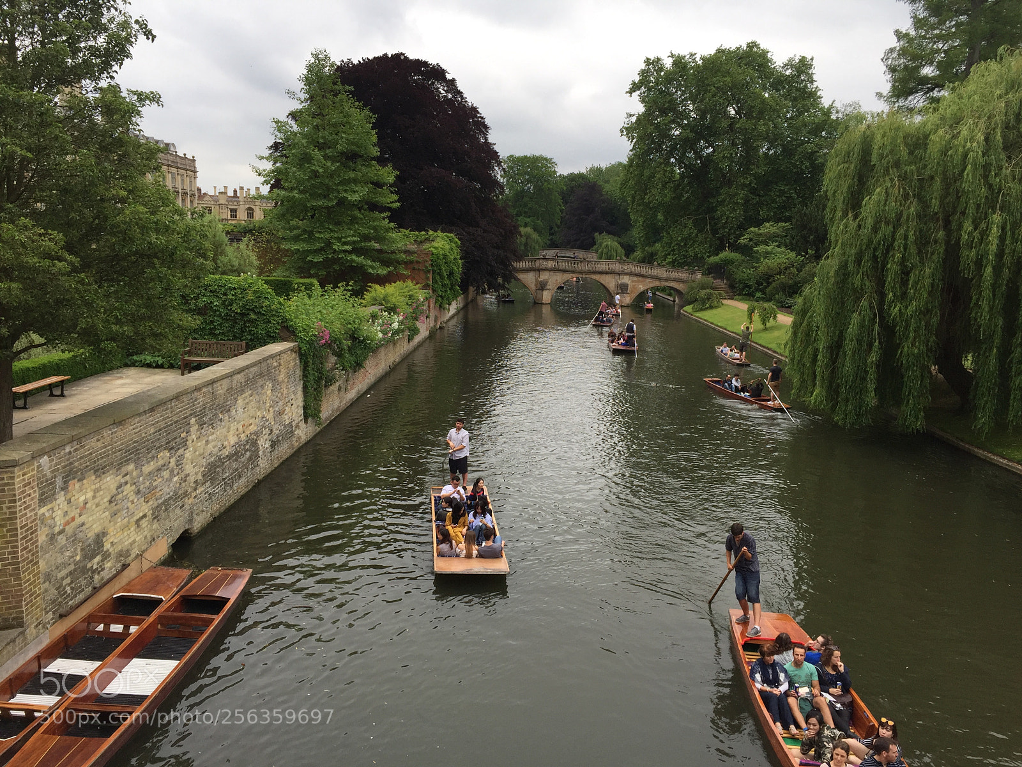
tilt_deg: -9.9
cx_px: 511
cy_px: 384
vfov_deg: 48.2
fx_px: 856
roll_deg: -2.7
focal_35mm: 29
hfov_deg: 61.7
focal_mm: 4.15
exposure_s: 1/557
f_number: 2.2
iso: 32
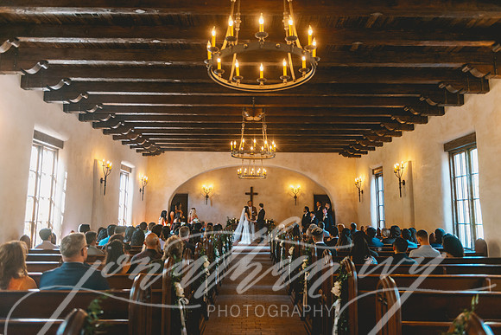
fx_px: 376
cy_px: 168
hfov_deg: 67.4
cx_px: 250
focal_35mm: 27
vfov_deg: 48.0
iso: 1000
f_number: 2.8
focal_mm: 27
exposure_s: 1/200
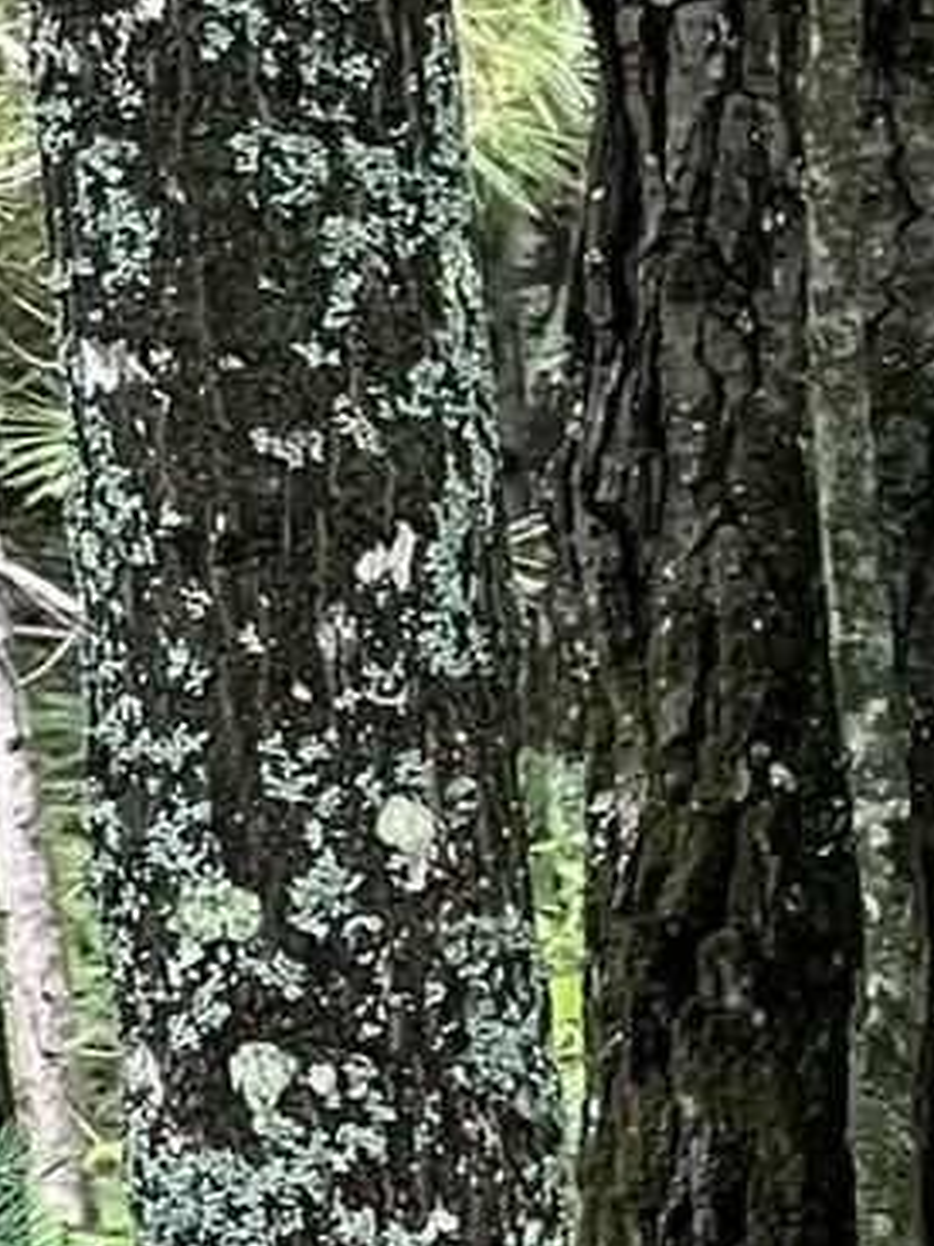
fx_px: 15479
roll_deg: +2.1
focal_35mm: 430
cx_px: 2323
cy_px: 1996
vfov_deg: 4.6
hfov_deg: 3.4
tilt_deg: -11.4
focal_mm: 9
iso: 100
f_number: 2.8
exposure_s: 1/99
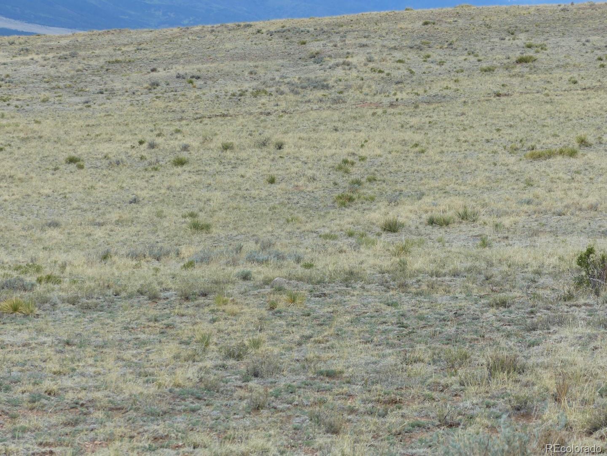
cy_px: 228
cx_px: 304
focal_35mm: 109
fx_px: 1911
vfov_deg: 13.6
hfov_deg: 18.0
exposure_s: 1/800
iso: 100
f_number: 4
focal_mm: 19.6
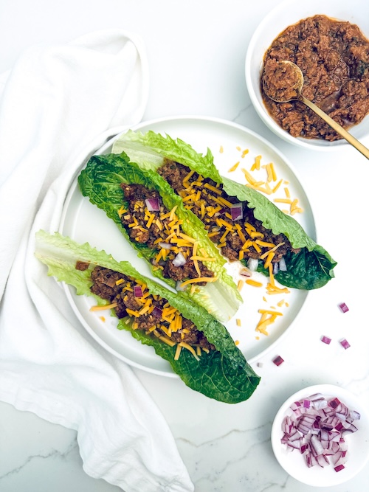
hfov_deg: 56.8
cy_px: 246
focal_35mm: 24
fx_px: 341
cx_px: 184
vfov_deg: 71.6
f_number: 1.8
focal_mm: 6.86
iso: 250
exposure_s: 1/60
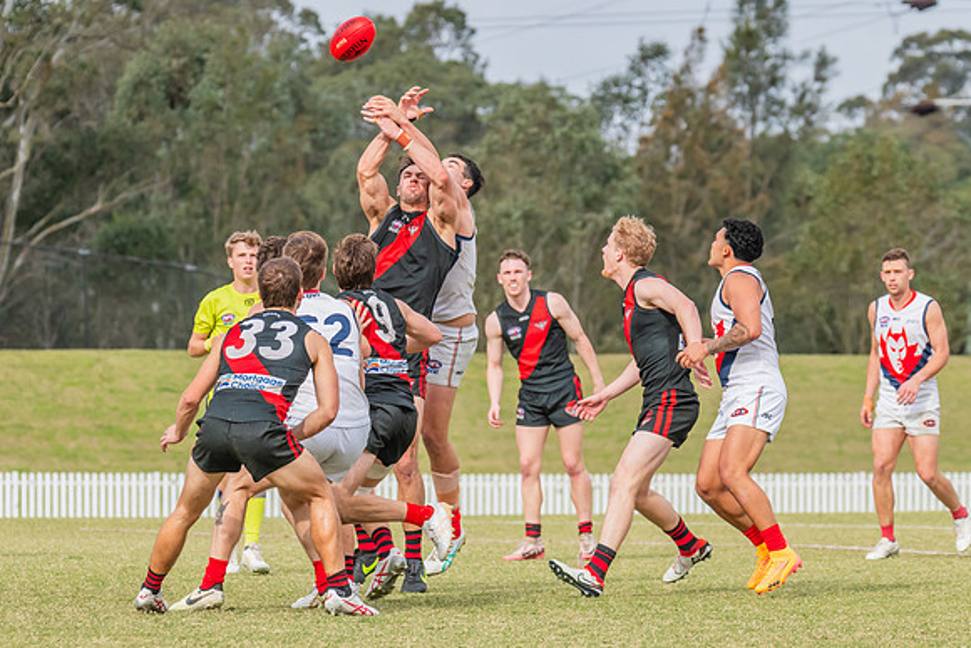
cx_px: 351
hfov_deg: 6.6
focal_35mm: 313
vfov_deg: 4.4
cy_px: 289
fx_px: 8443
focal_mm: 240
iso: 800
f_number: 9
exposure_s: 1/1250
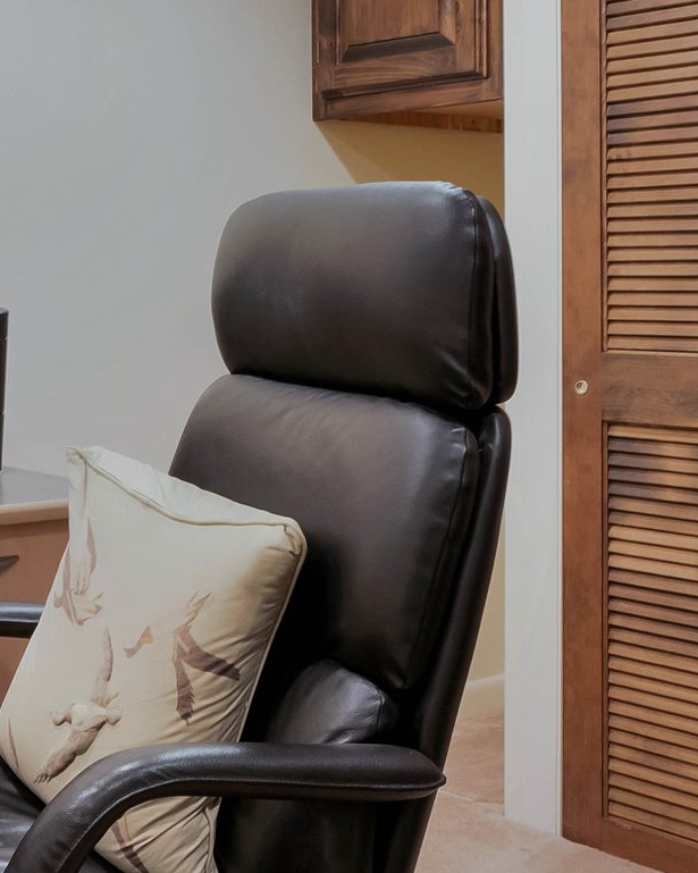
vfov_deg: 31.2
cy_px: 297
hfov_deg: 23.2
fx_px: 1550
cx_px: -151
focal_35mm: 60
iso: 800
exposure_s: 1/200
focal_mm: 16
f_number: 8
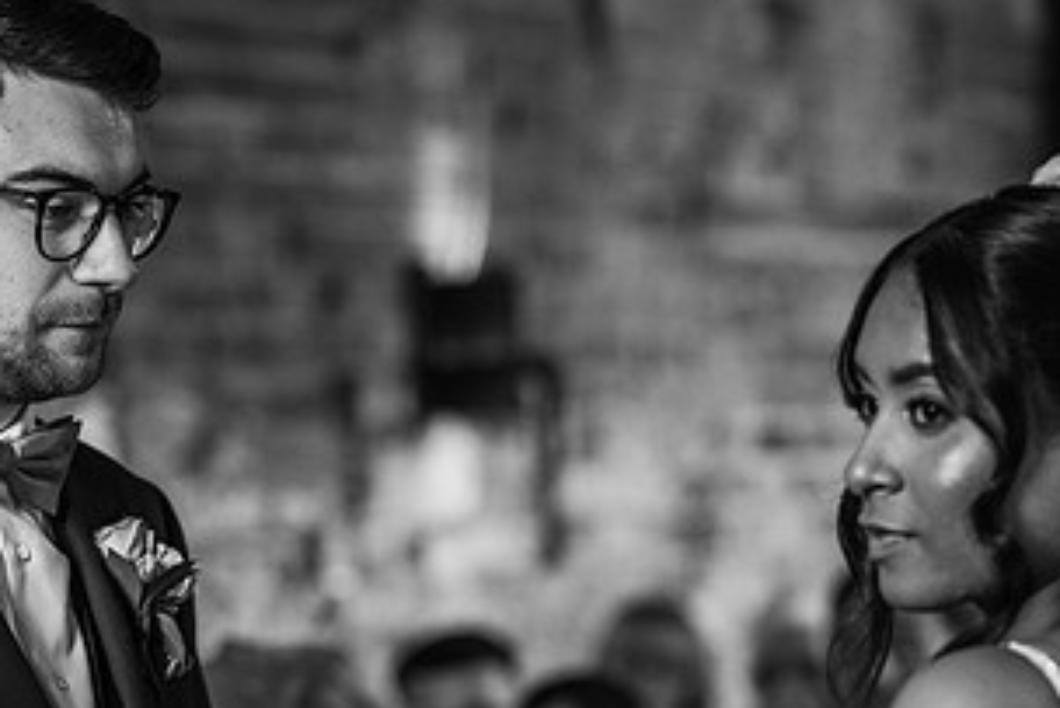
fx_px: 4772
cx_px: 387
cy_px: 621
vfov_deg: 8.5
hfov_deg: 12.7
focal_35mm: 162
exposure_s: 1/200
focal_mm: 85
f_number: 2.5
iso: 1100
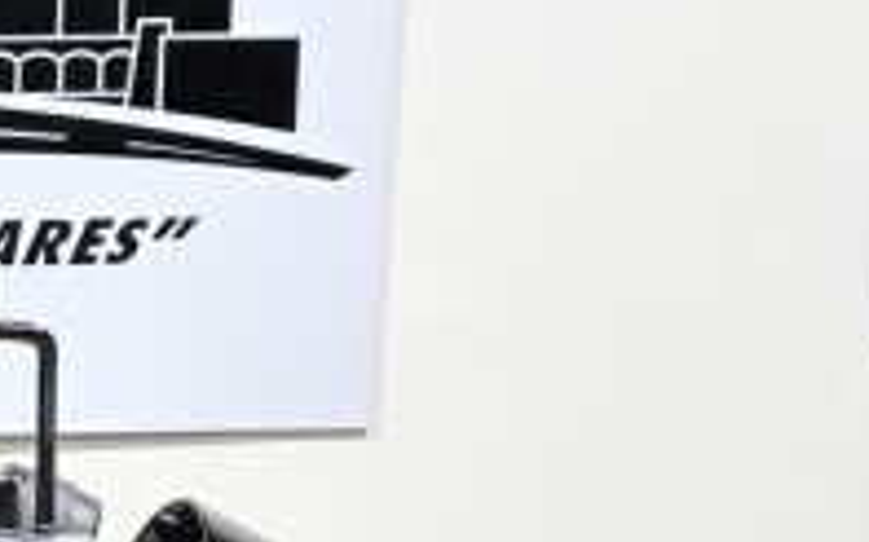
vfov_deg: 8.6
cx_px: -704
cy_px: 864
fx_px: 3528
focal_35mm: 149
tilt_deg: -11.8
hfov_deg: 12.7
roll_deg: +0.9
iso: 32
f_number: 1.6
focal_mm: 5.96
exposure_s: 1/120
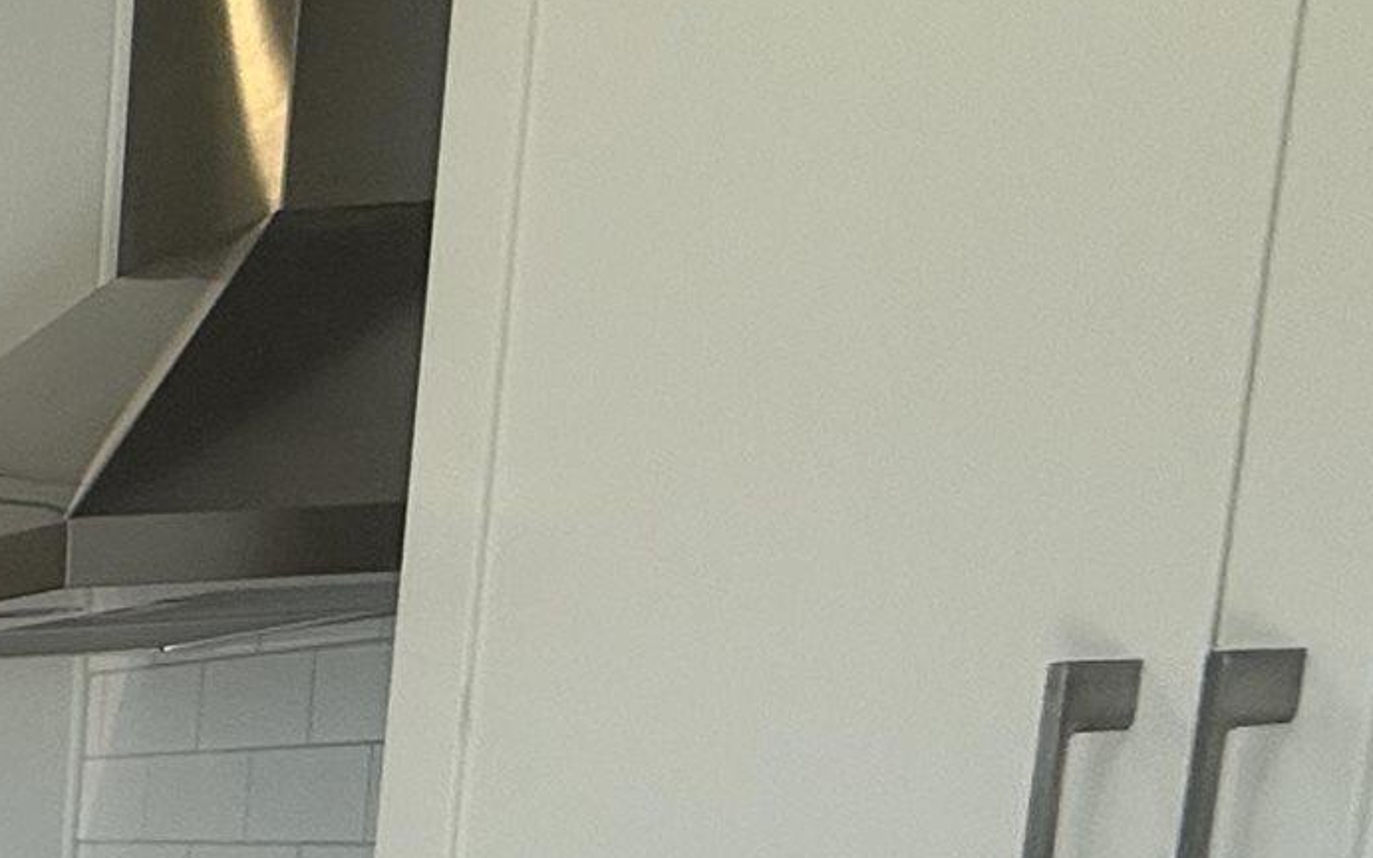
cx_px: -1325
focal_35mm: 66
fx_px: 2470
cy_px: 1227
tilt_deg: -7.9
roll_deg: +1.4
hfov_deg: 19.3
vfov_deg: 17.9
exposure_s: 1/120
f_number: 2.2
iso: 100
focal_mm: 2.22
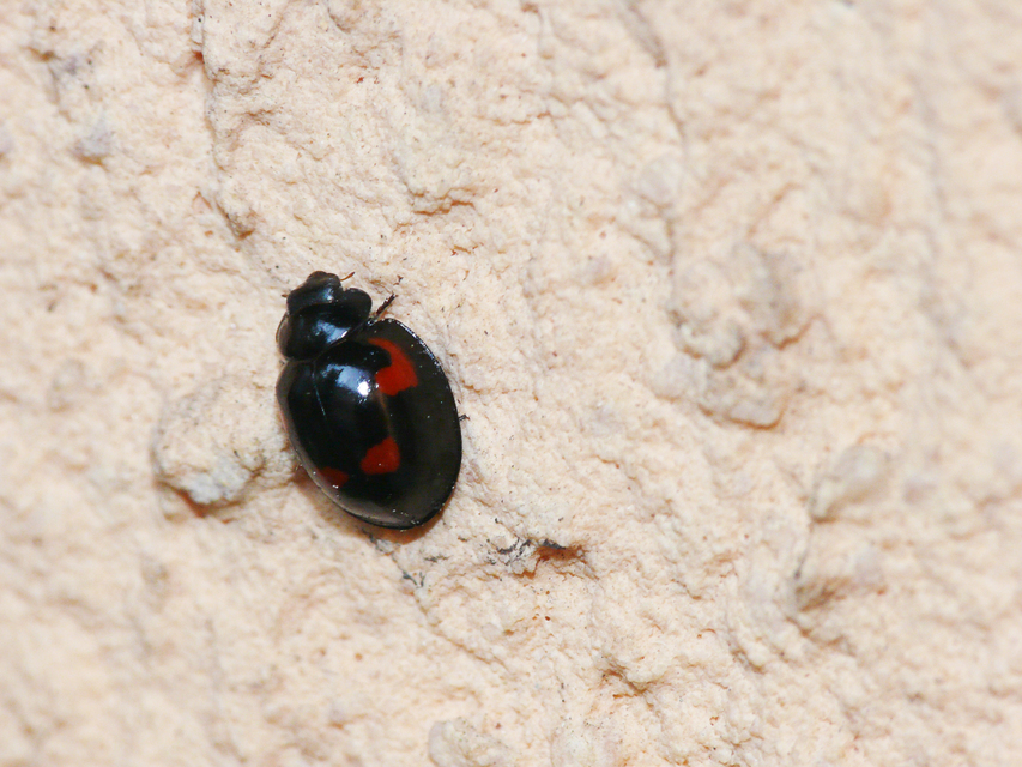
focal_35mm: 420
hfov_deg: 4.7
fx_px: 12402
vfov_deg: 3.5
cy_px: 384
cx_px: 511
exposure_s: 1/80
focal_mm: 88.8
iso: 200
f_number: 10
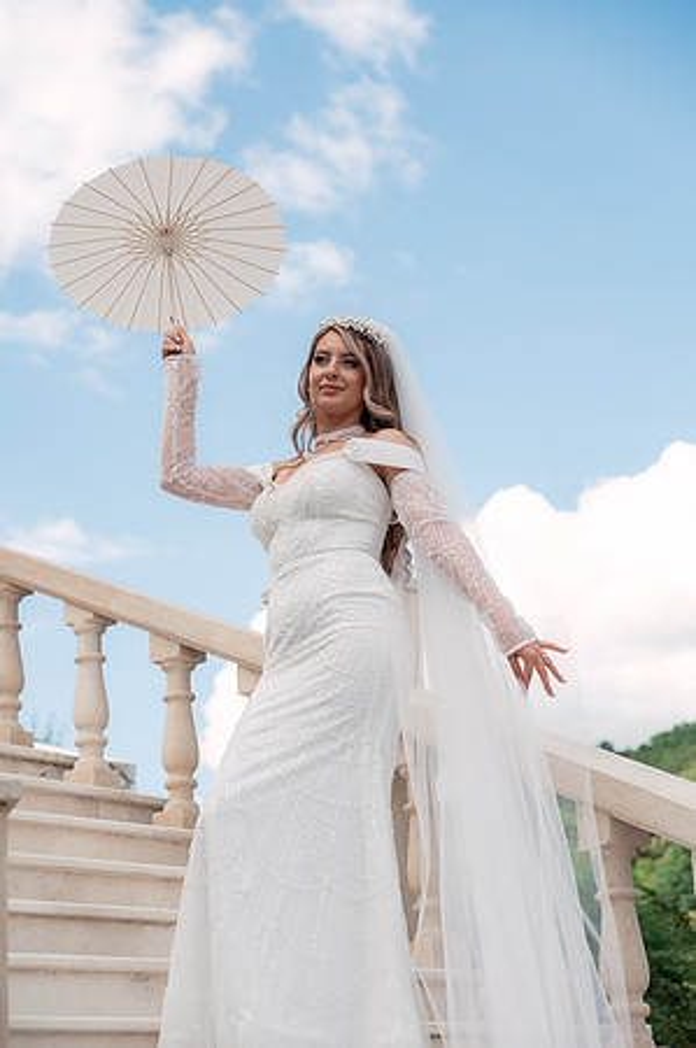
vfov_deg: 27.0
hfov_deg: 18.1
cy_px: 524
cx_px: 348
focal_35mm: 75
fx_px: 2180
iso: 160
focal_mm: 75
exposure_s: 1/500
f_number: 4.5
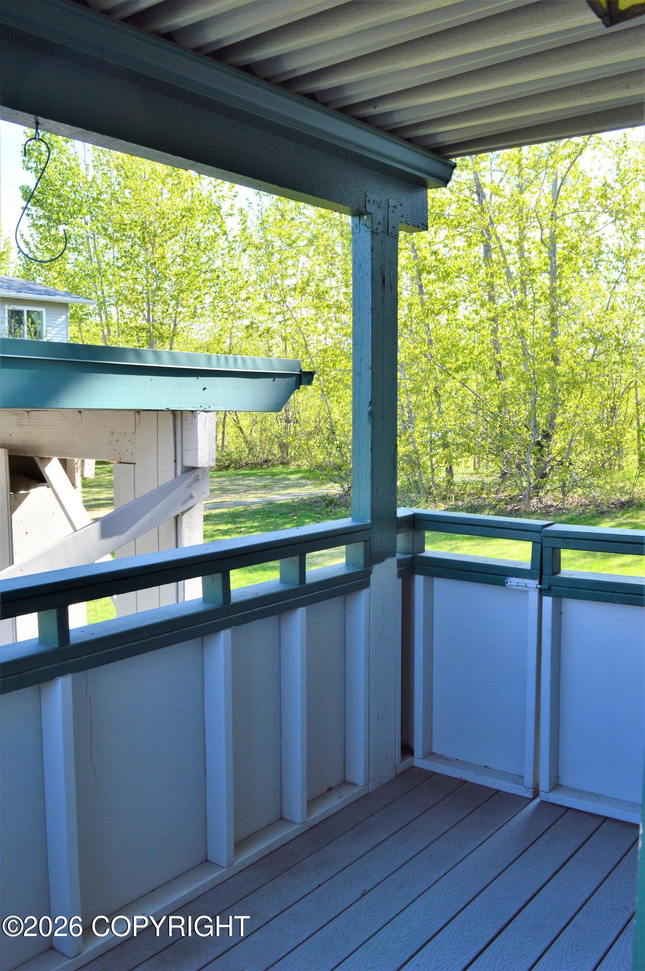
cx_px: 322
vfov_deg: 57.3
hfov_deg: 39.9
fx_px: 889
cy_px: 486
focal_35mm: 33
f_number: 10
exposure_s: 1/200
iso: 400
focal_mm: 22
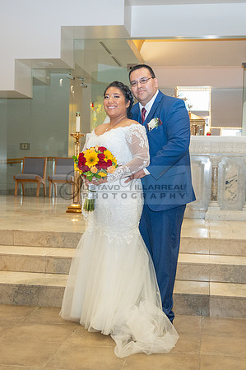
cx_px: 121
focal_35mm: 52
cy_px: 190
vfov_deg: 38.4
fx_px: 531
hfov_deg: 26.1
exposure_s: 1/160
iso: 2500
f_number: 4
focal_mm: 30.5
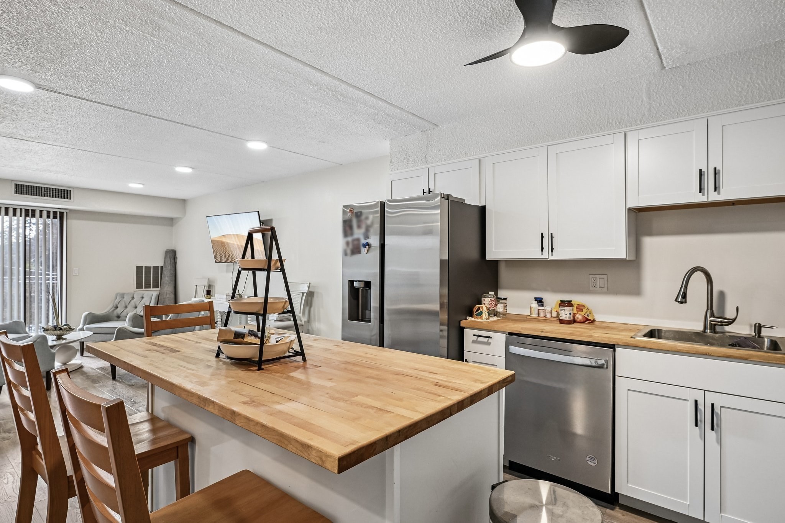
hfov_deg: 90.0
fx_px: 392
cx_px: 392
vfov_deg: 67.4
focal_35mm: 18
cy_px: 262
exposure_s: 1/13
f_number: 8
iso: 400
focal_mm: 18
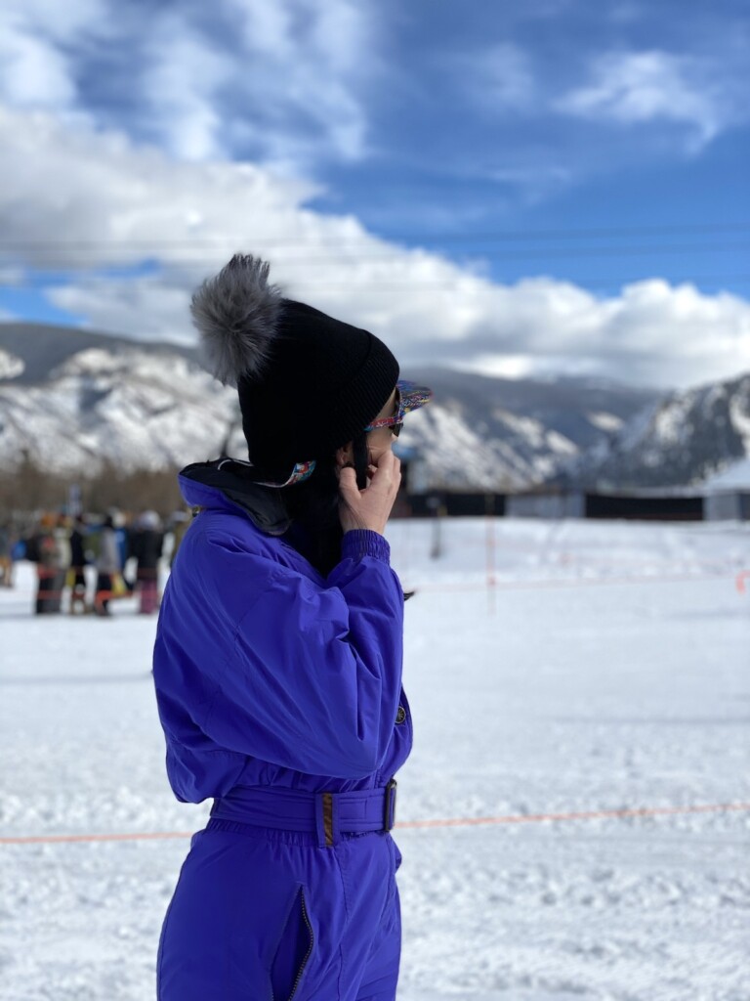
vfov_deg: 36.8
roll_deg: -2.6
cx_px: 375
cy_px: 500
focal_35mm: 52
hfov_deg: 28.0
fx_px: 1502
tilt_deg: +0.4
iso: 20
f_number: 2
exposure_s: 1/1996
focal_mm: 6
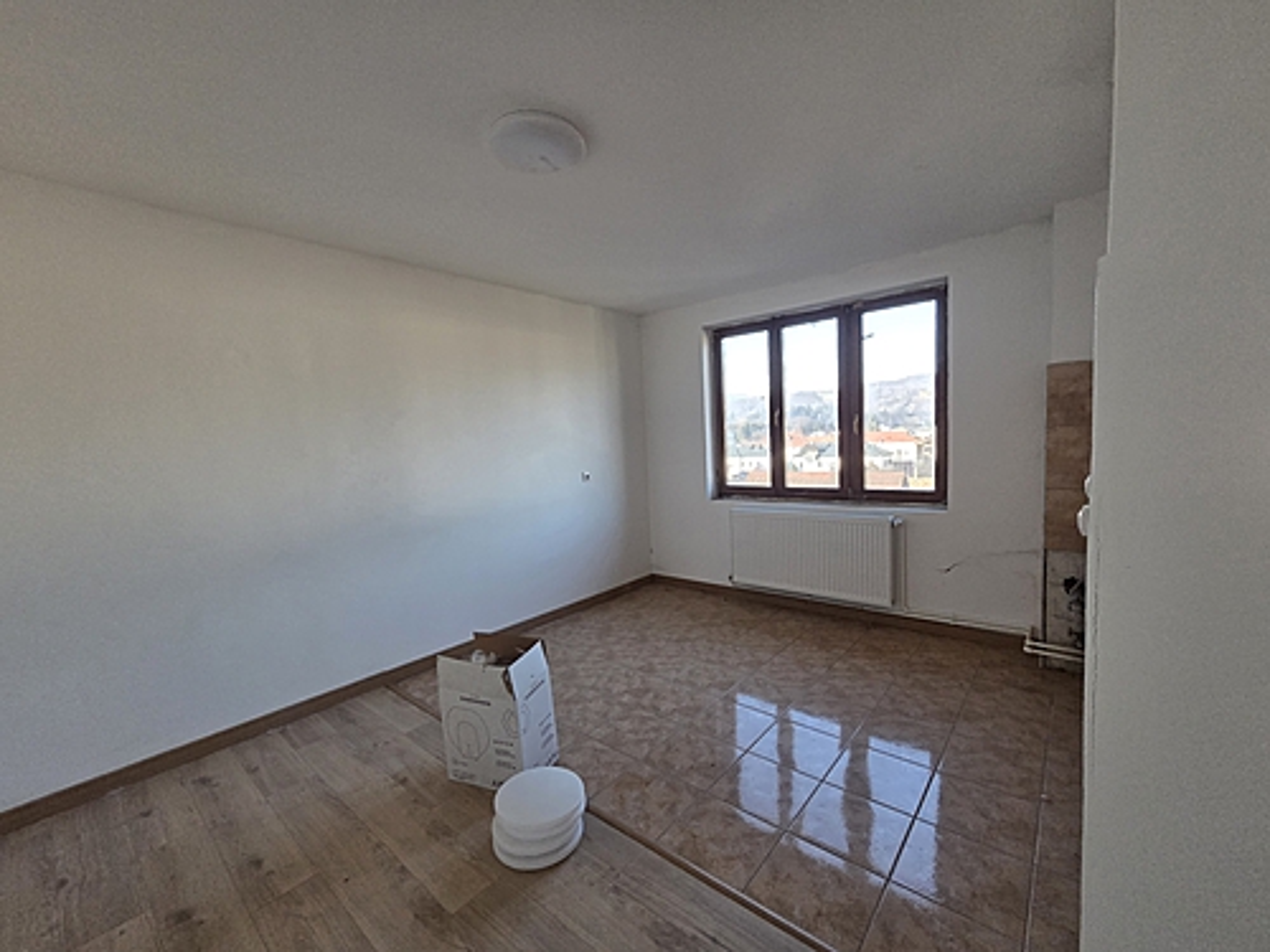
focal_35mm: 13
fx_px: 477
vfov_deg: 89.9
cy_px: 476
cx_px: 635
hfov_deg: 106.2
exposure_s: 1/359
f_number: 2.2
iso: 320
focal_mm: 2.2
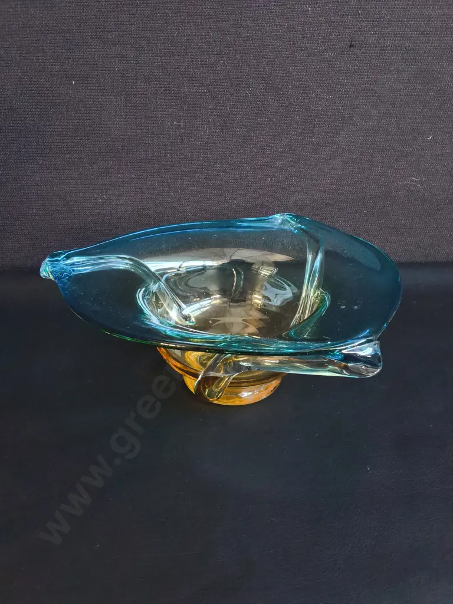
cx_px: 226
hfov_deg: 51.4
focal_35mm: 27
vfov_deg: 65.3
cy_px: 302
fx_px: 471
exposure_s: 1/60
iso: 400
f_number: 2
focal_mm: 2.87
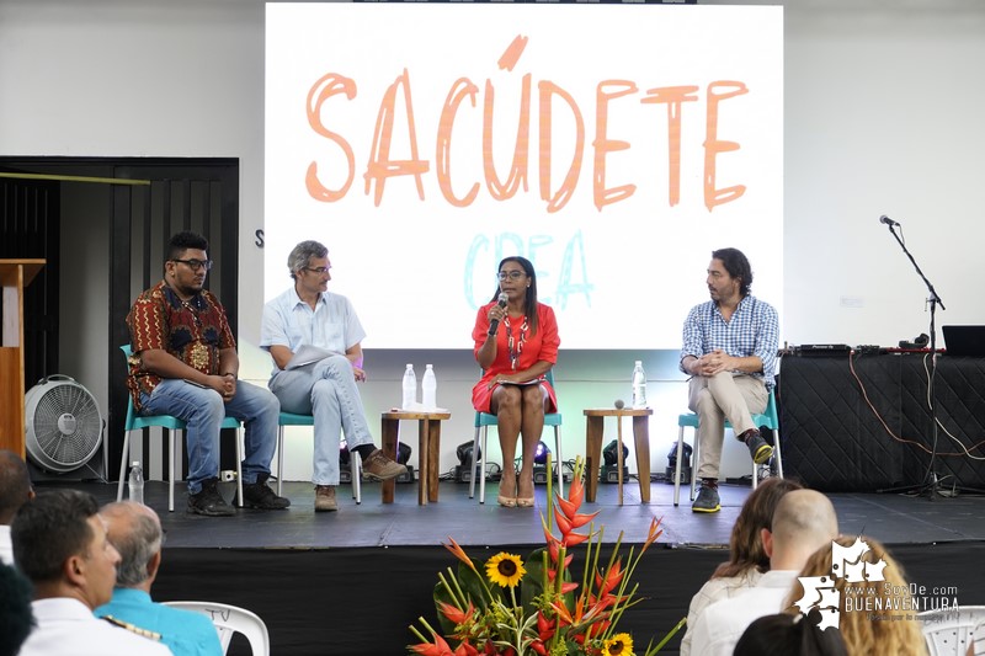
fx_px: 1915
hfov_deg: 28.8
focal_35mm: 70
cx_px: 492
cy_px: 328
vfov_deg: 19.4
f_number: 5.6
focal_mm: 70
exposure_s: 1/160
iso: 1600
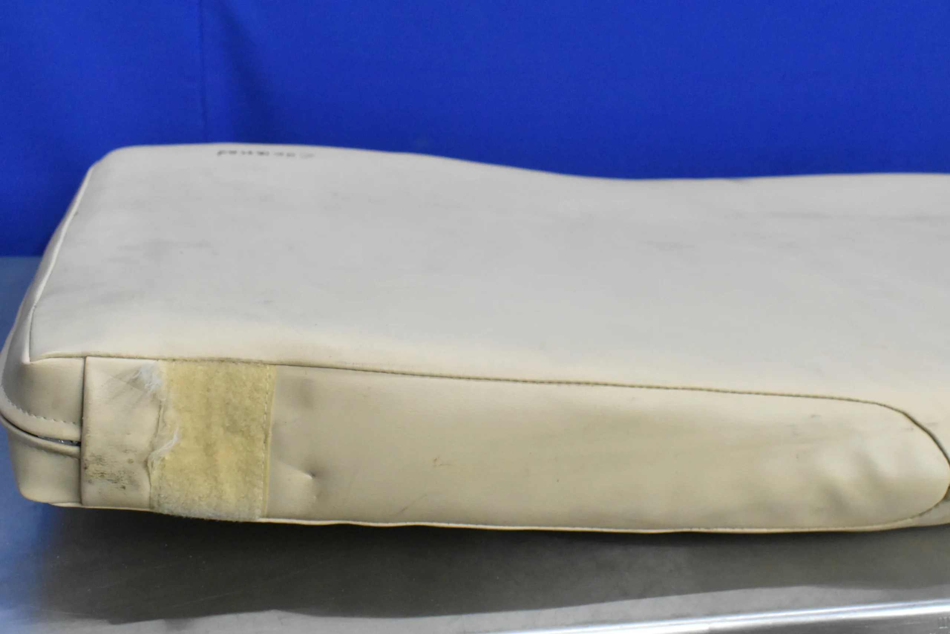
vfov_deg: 30.9
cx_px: 475
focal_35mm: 44
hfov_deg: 45.0
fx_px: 1148
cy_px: 317
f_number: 8
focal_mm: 29
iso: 6400
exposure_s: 1/125
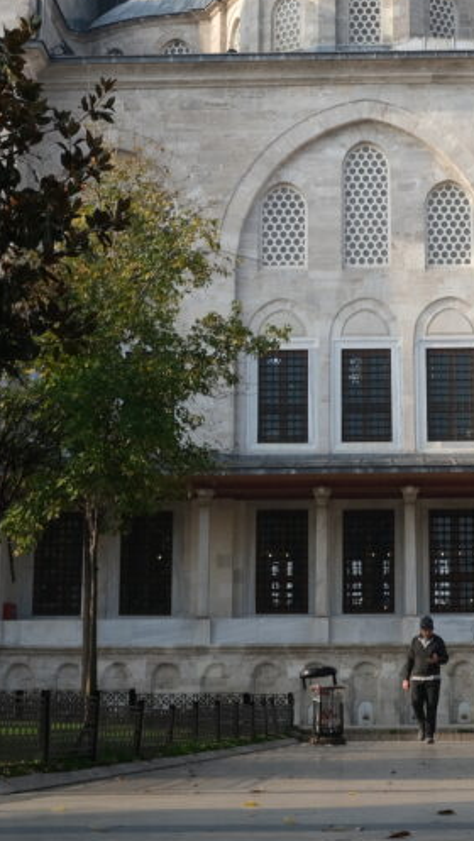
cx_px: 372
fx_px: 1830
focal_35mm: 82
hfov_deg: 14.7
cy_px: 205
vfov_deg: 25.6
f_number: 13
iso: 160
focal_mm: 25.4
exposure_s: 1/58
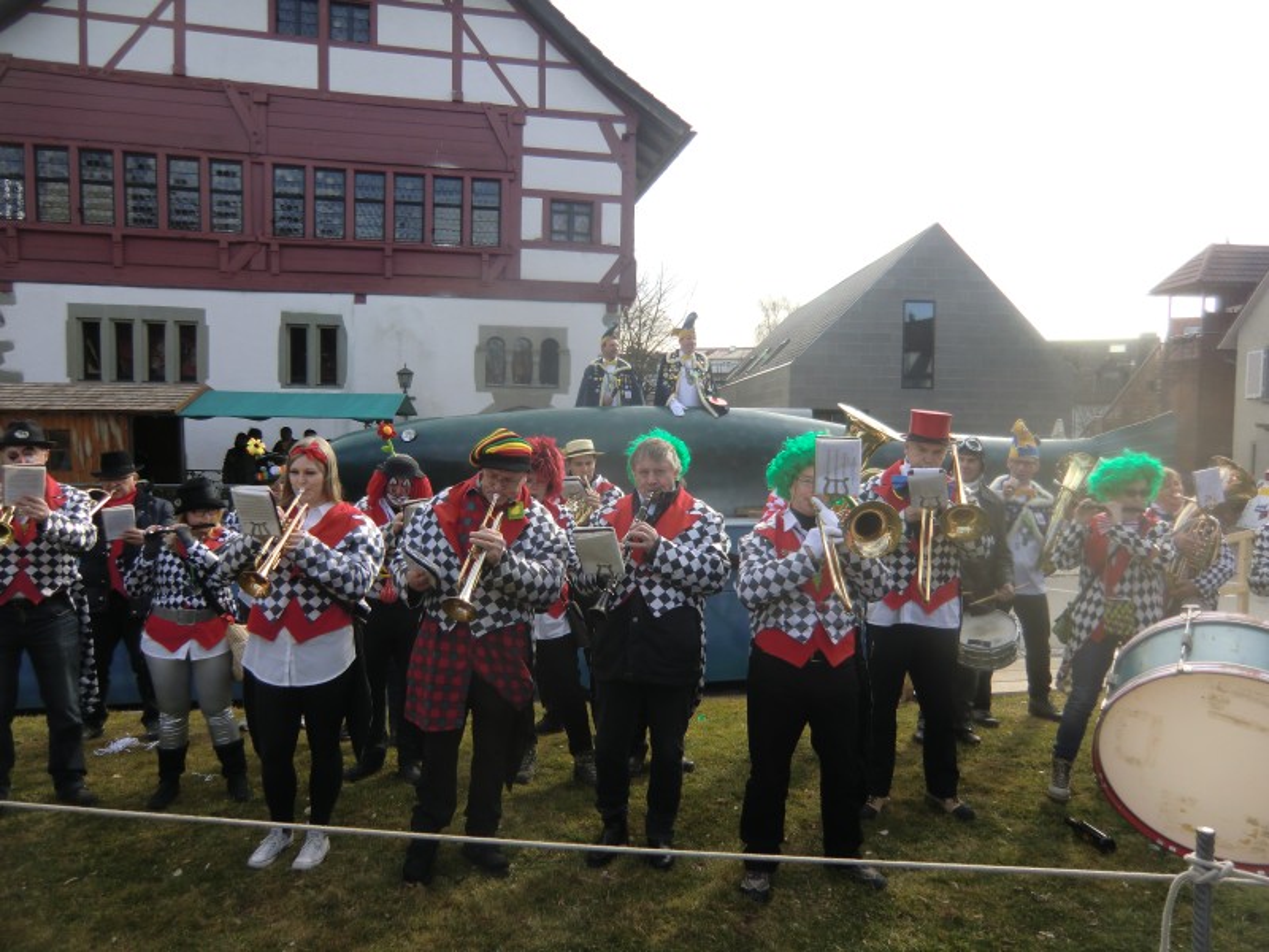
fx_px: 880
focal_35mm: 24
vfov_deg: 56.8
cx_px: 634
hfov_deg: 71.6
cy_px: 476
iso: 64
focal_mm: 4.3
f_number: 3.2
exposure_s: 1/250
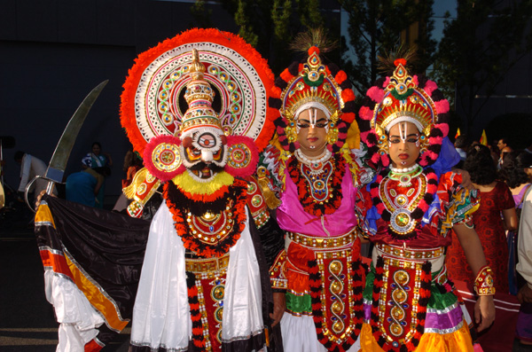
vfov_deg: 39.8
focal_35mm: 33
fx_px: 487
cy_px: 176
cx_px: 266
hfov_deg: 57.3
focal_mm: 22
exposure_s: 1/250
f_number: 9
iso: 200
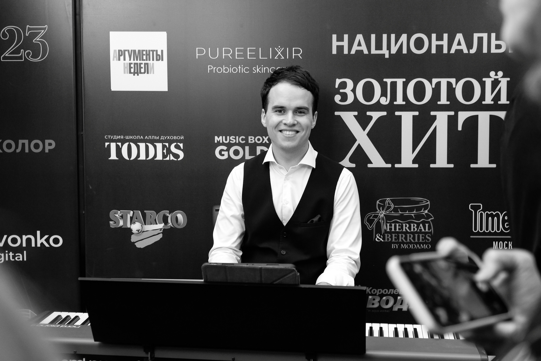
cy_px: 180
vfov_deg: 26.5
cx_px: 270
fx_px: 766
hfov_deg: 38.9
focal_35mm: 51
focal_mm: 34.3
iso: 2000
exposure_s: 1/160
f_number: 4
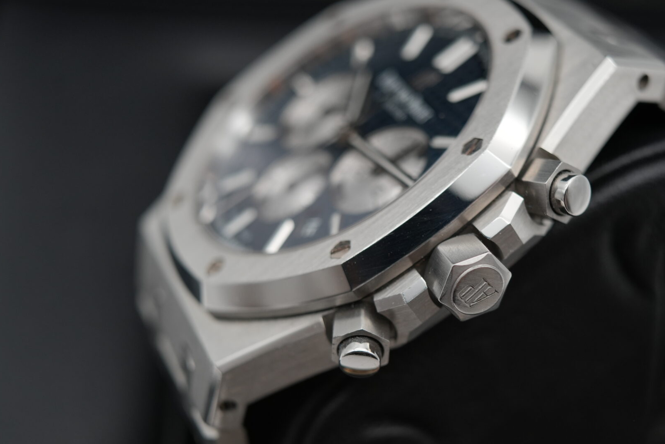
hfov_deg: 35.3
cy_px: 272
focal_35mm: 56
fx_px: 1034
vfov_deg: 24.1
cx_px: 434
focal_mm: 35
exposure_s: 1/250
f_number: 5
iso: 400
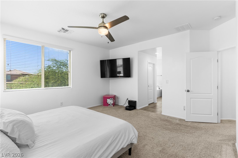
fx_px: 112
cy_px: 79
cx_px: 119
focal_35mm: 17
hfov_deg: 93.3
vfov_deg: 70.4
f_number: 8
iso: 400
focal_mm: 17
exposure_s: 1/80
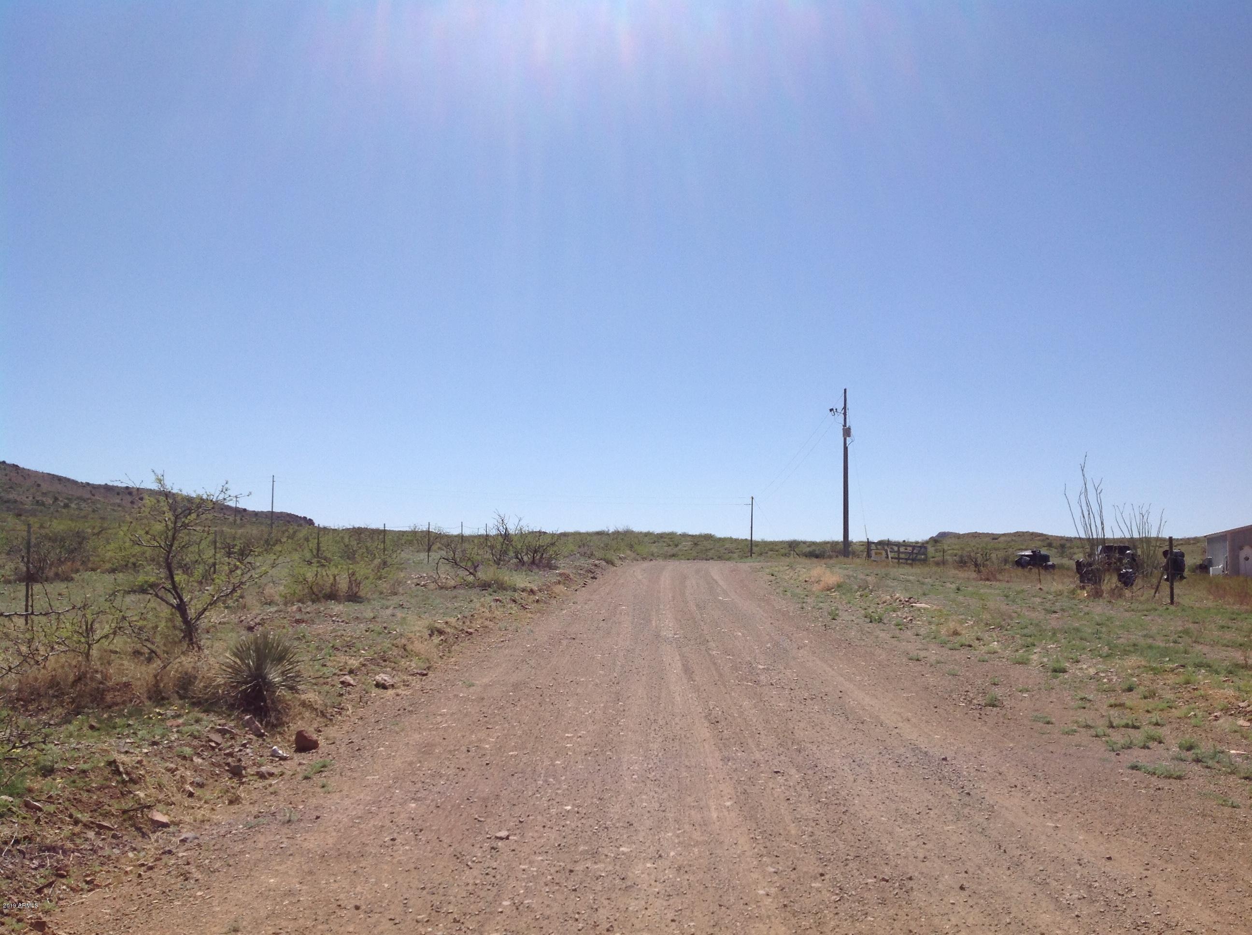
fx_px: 1264
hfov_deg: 52.7
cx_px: 626
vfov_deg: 40.6
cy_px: 468
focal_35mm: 35
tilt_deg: +3.0
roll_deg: -2.7
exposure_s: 1/3367
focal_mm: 4.28
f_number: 2.4
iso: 50
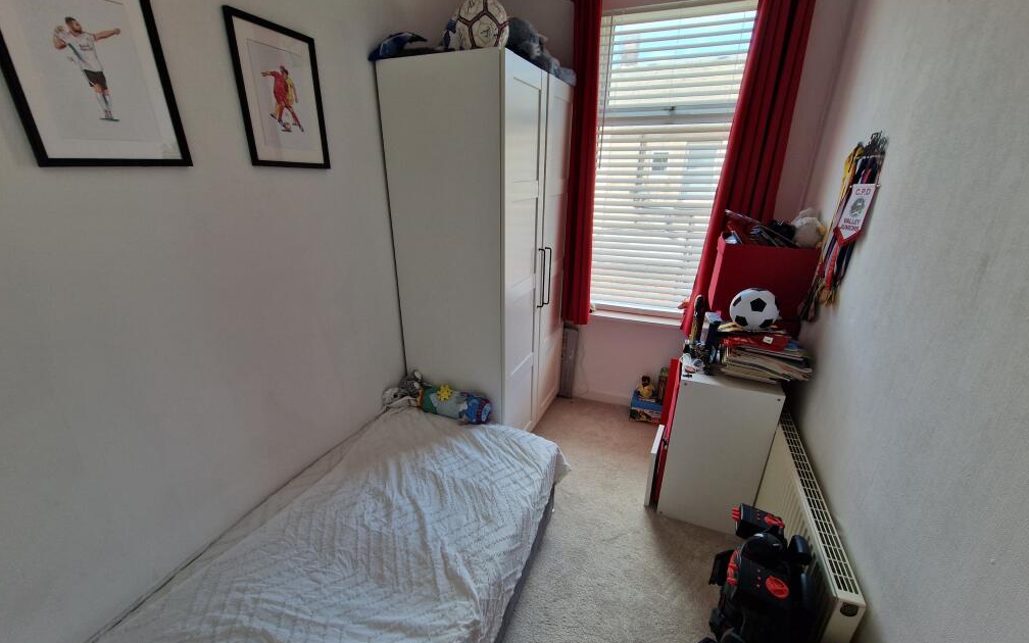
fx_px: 393
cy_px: 348
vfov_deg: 78.5
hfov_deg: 105.3
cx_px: 513
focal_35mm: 14
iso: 80
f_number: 2.2
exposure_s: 1/100
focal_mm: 2.2
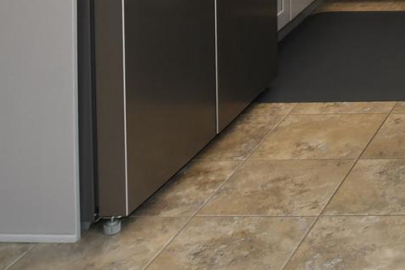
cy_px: -234
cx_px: 655
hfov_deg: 20.8
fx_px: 877
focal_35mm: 78
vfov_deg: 14.9
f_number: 5
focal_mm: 12
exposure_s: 1/100
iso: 200
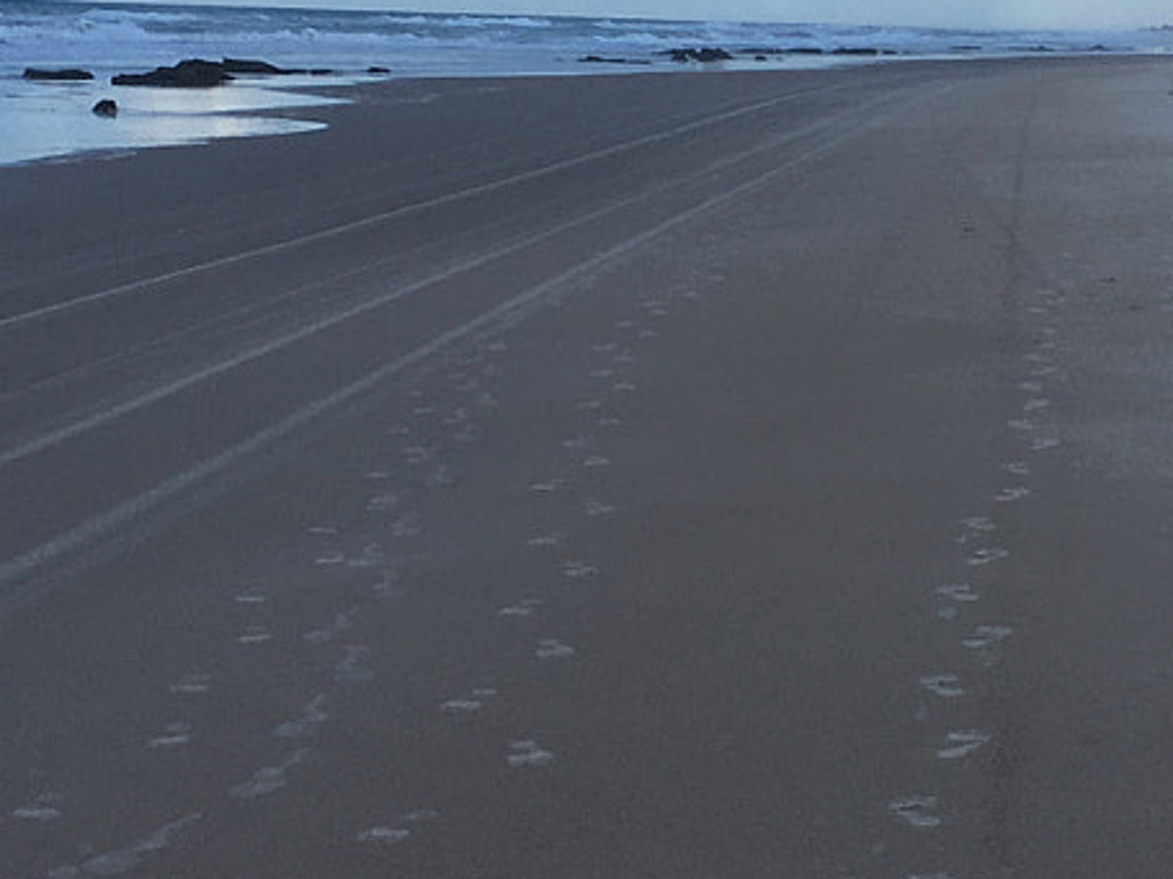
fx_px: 3455
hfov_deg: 19.0
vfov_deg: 14.5
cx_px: 1023
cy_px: 294
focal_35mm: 102
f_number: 2.2
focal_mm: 4.15
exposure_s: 1/553
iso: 25
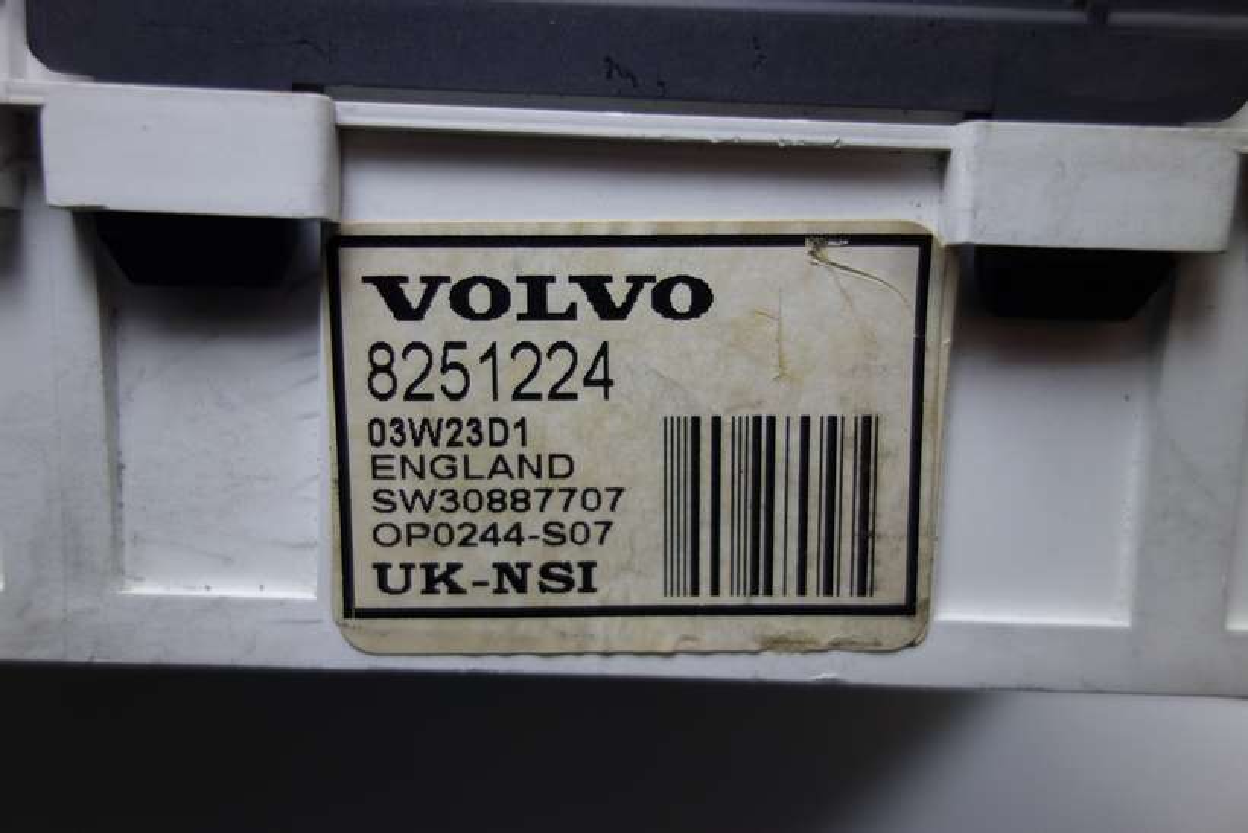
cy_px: 416
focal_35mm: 28
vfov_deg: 46.4
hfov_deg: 65.5
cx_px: 624
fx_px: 971
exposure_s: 1/100
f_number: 2.2
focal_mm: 10.4
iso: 125
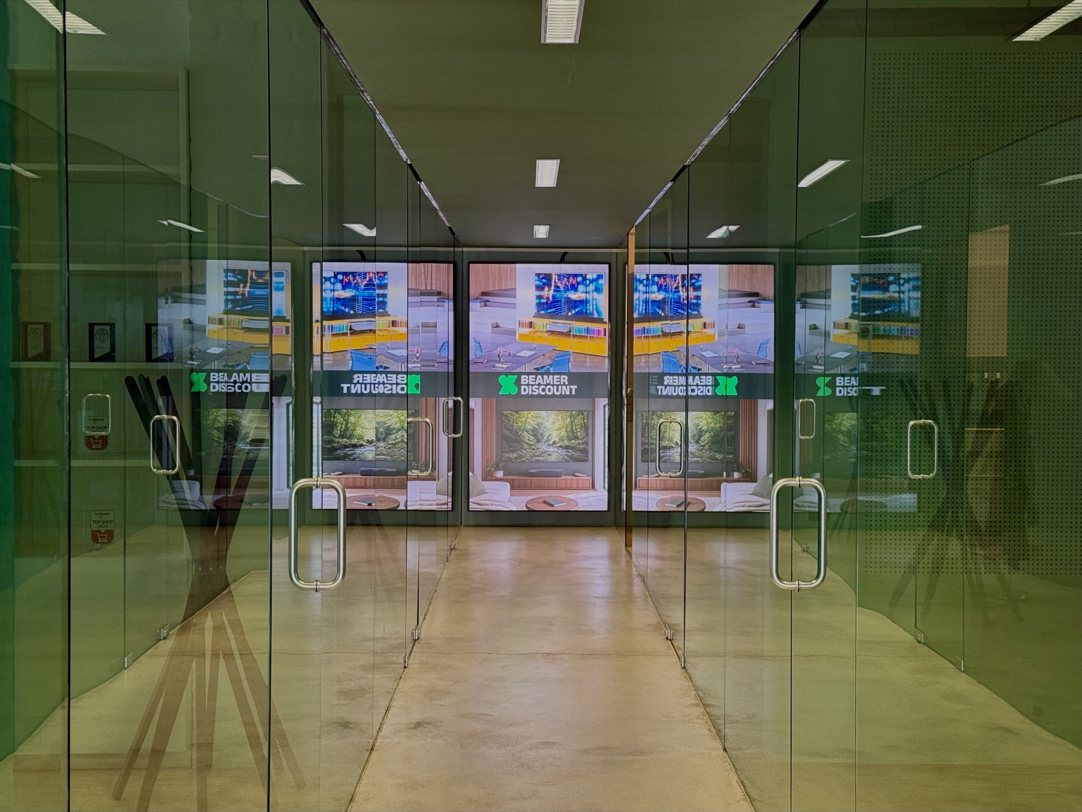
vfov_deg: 30.3
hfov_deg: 39.7
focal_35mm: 48
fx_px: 1500
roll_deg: +0.2
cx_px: 541
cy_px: 406
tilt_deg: -1.8
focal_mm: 6.76
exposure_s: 1/50
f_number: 1.78
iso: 100
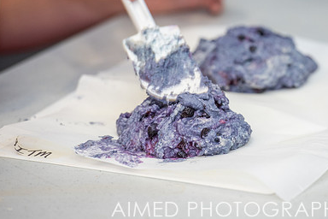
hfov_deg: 6.8
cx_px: 231
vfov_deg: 4.5
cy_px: 60
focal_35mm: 302
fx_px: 2751
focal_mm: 200
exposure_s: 1/250
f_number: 4
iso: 800
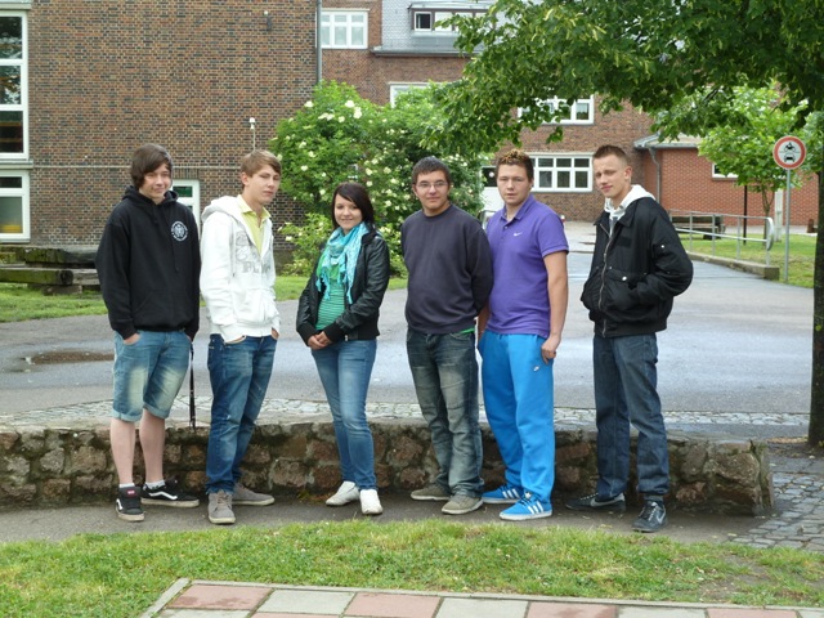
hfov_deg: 30.7
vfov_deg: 23.3
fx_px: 1500
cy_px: 309
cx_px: 412
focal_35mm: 63
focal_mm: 10.3
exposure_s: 1/40
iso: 100
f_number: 4
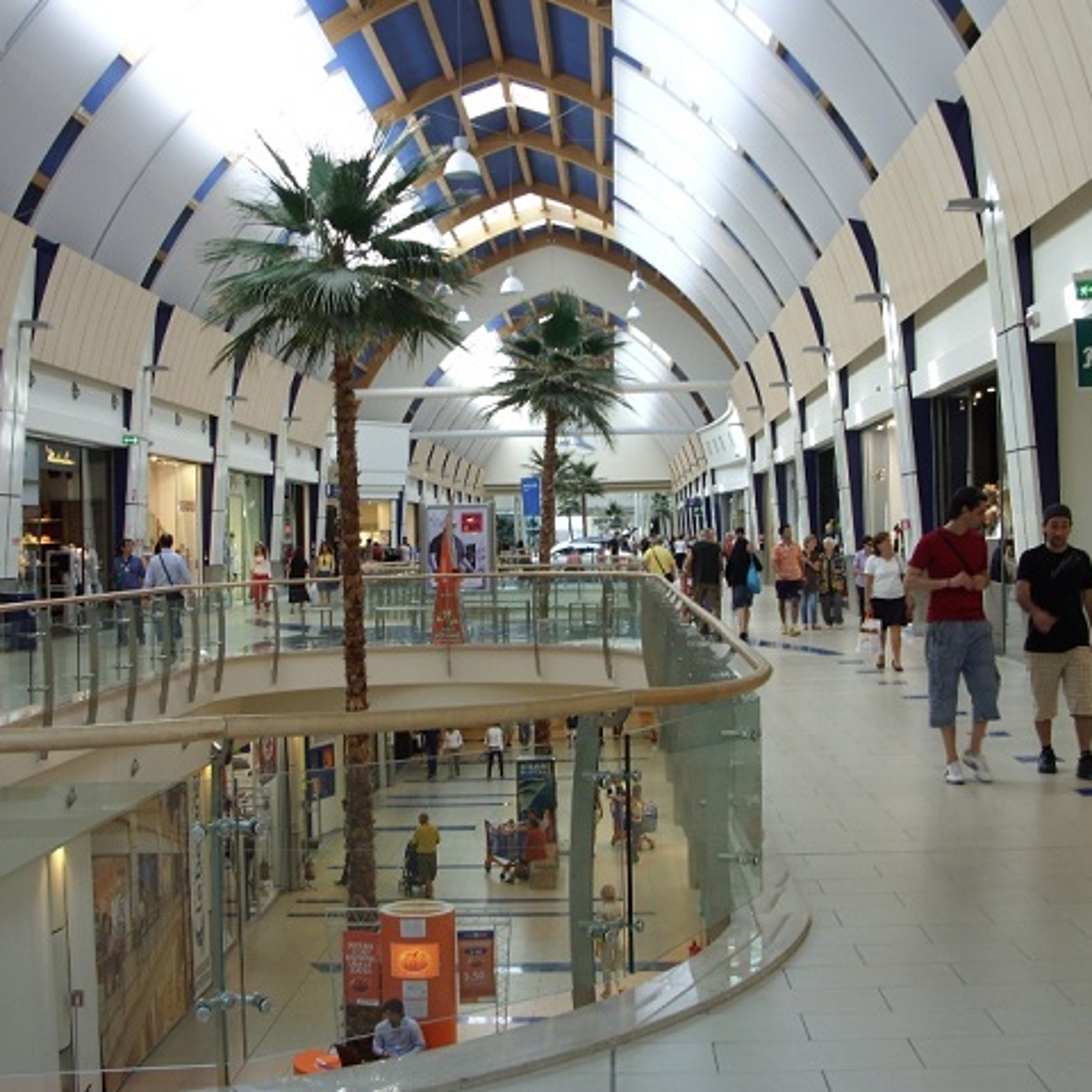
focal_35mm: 49
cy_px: 561
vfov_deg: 34.7
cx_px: 510
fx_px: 1749
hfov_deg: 34.7
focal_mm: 6.3
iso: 50
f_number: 2.8
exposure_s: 1/54
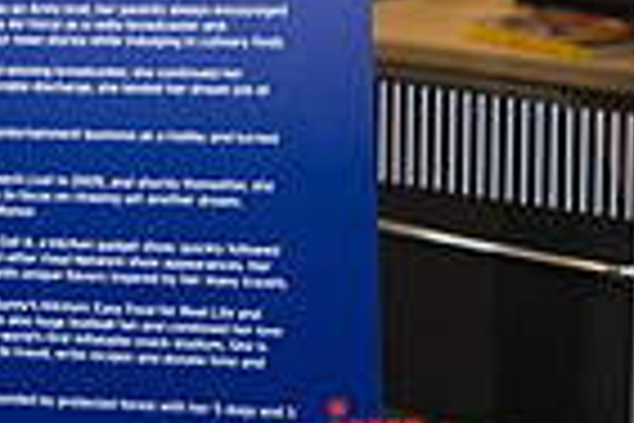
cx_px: -656
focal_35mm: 148
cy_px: -234
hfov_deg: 12.2
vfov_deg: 9.0
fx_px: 2606
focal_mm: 36
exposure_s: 1/200
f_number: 3.2
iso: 400
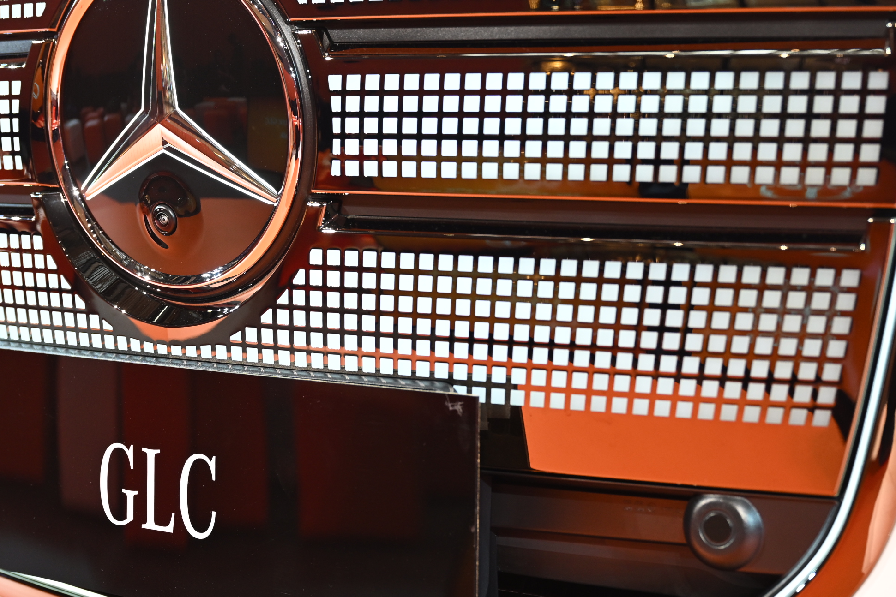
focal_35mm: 81
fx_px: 2016
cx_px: 352
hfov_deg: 25.0
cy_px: 201
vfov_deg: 16.8
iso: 800
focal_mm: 52
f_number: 4
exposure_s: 1/125
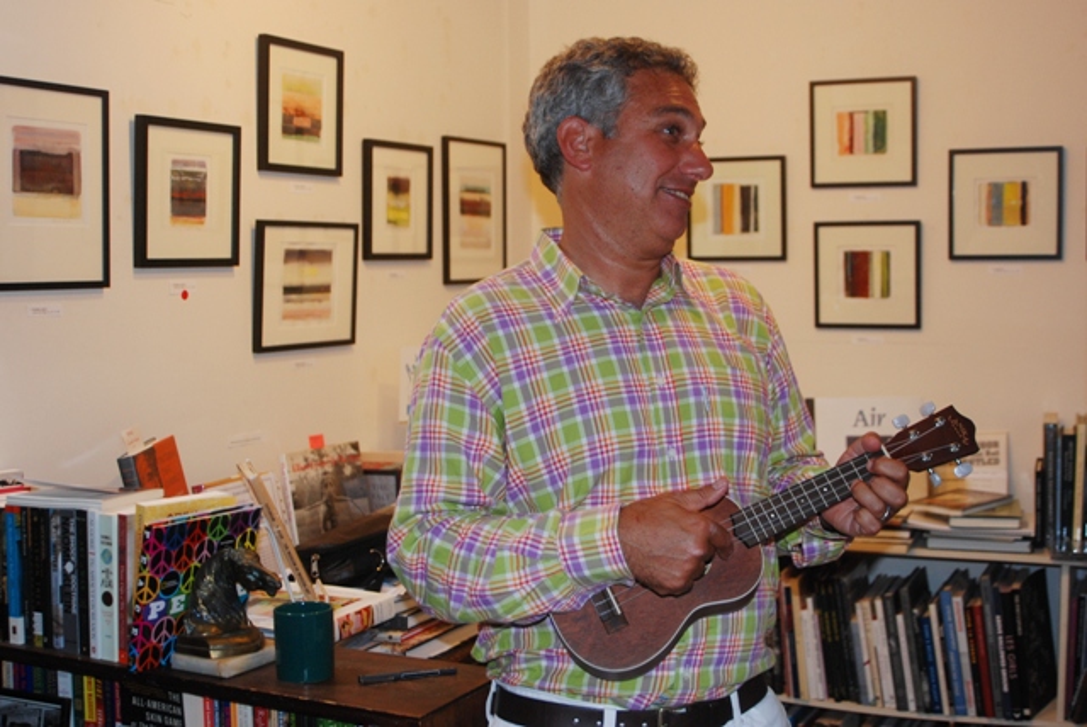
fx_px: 1269
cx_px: 544
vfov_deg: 32.0
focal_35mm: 42
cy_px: 364
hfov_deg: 46.4
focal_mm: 28
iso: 400
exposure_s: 1/60
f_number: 3.5
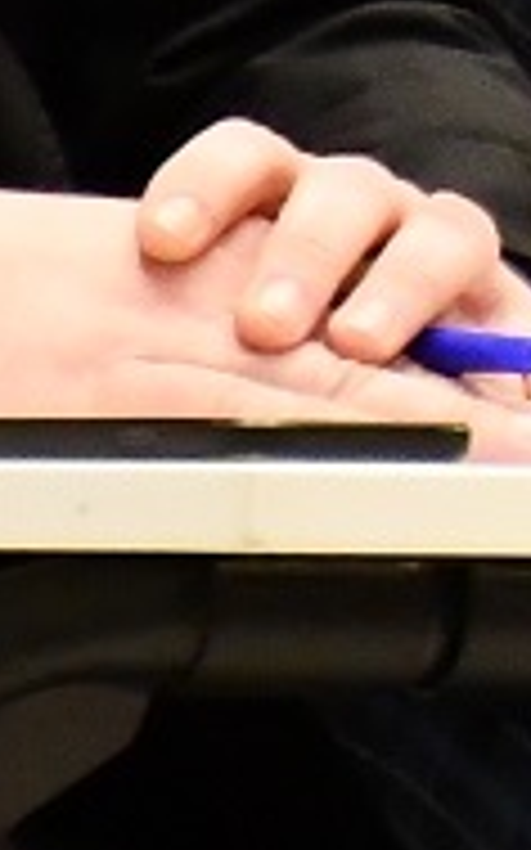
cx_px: 3375
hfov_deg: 0.9
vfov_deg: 1.4
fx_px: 34156
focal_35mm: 1474
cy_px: -1381
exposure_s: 1/100
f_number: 5.6
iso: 5000
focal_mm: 95
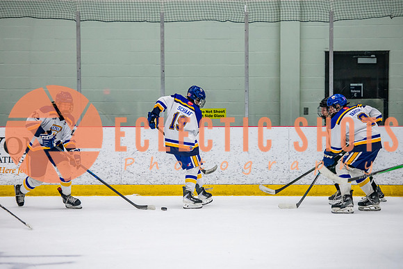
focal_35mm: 159
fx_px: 1784
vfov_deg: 8.6
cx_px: 197
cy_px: 140
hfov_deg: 12.9
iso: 2000
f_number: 3.2
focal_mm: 145
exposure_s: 1/640
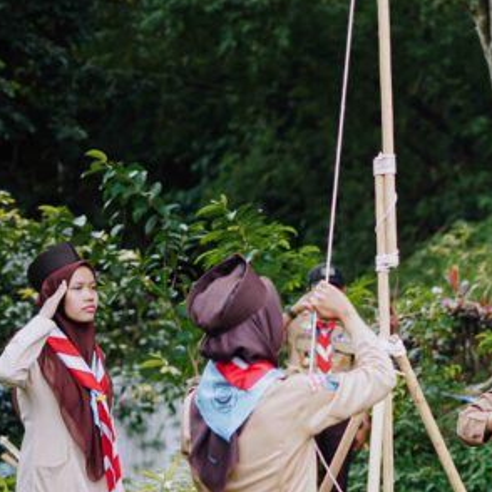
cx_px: 561
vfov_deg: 15.6
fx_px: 1785
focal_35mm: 111
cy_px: 387
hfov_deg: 15.2
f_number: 1.8
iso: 160
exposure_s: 1/800
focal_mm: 50
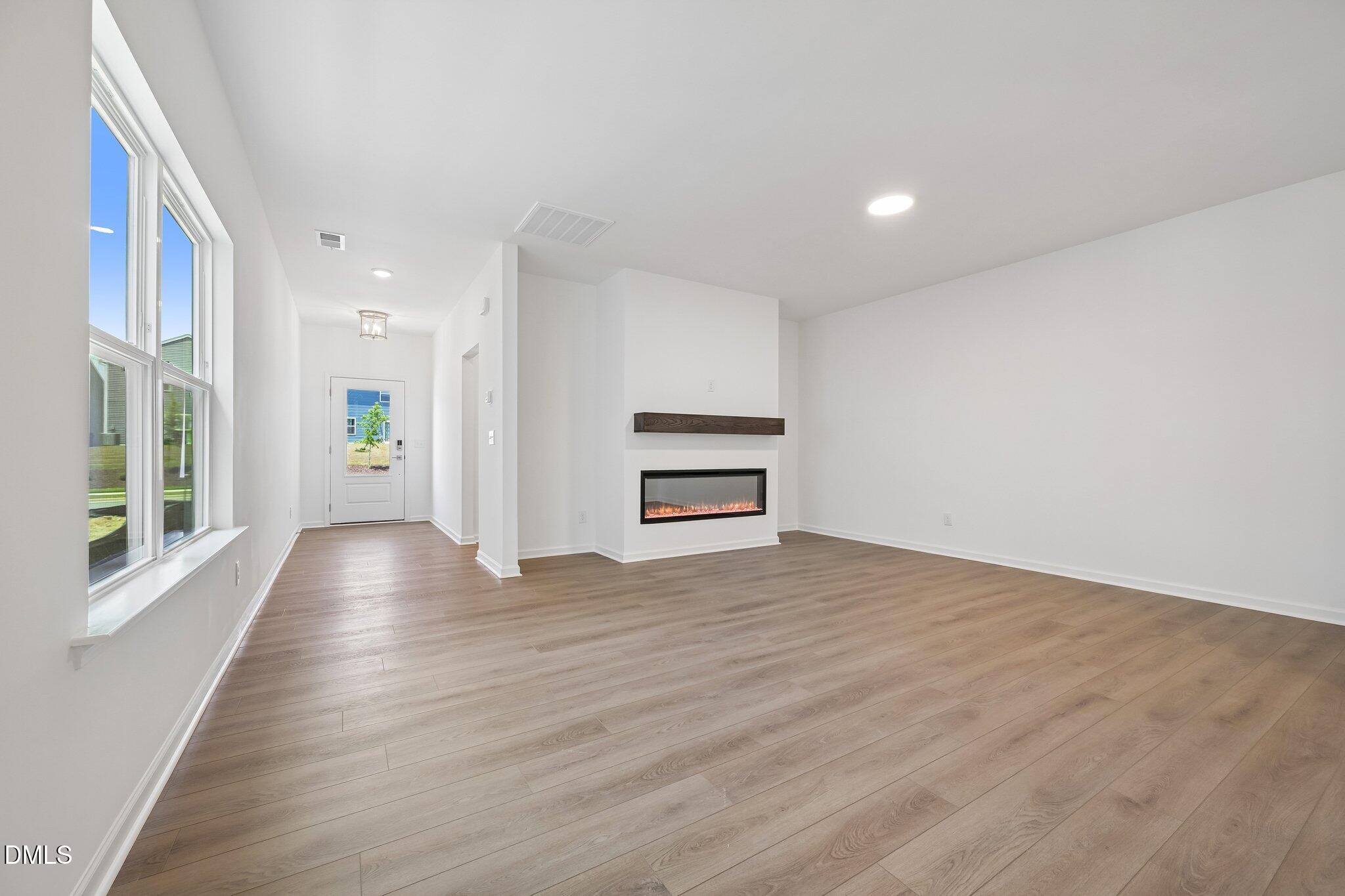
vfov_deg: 81.2
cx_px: 672
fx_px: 523
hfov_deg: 104.3
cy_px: 448
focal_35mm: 14
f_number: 8
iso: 220
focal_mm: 14
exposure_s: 1/15
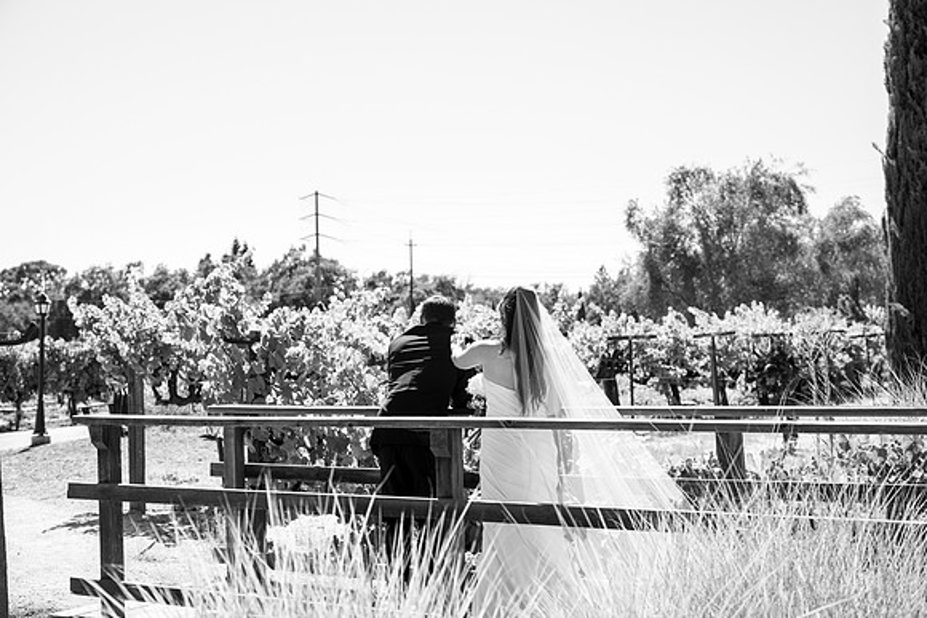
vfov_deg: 27.5
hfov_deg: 40.3
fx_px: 1262
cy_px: 309
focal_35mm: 49
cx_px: 464
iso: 200
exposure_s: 1/500
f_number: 4
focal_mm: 49
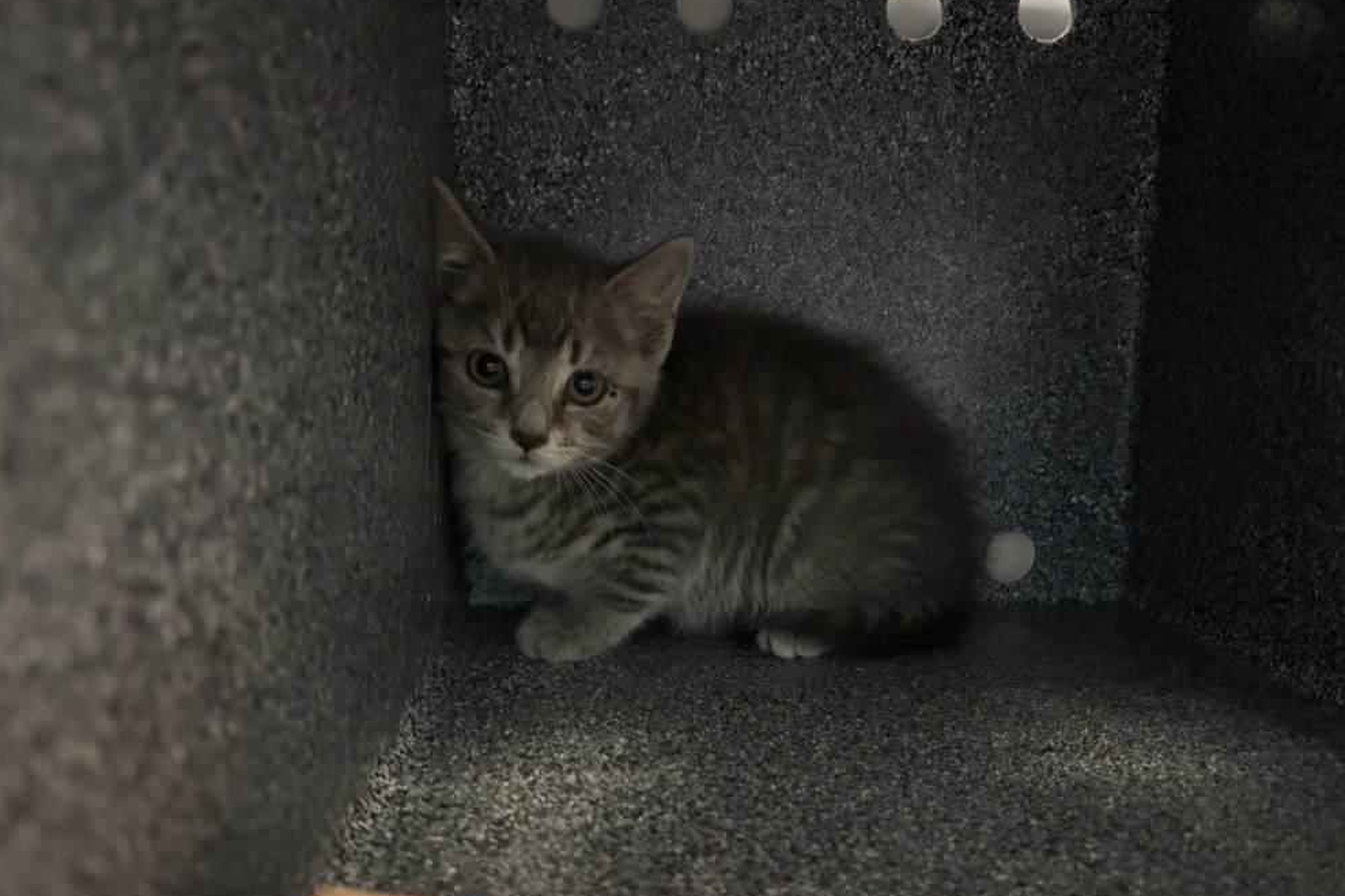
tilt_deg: -11.3
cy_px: 503
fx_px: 1046
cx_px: 683
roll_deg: -0.5
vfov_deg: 46.3
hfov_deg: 65.5
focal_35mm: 28
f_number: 1.6
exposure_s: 1/15
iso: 2000
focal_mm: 5.96
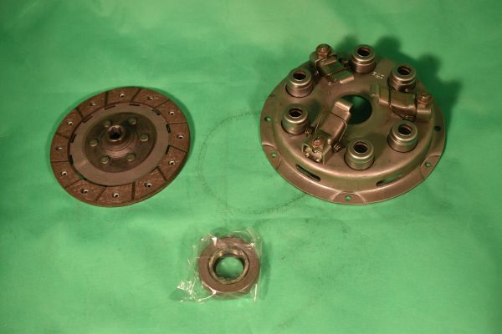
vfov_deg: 31.9
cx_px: 251
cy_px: 167
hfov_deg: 46.4
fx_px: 586
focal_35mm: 42
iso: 100
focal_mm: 28
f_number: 6.3
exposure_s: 1/50
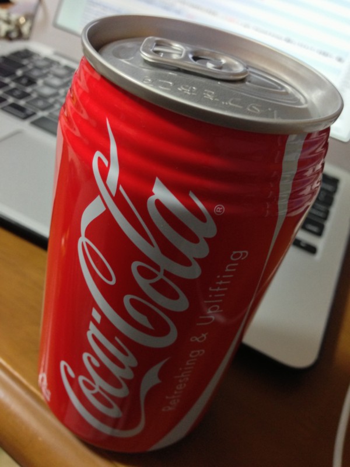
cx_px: 175
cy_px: 234
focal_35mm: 33
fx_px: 445
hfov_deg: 42.9
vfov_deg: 55.4
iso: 320
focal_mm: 4.13
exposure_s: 1/20
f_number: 2.4
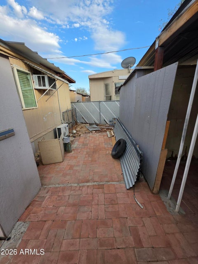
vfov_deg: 106.2
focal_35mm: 13
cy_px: 132
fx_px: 99
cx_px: 99
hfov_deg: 89.9
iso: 32
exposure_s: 1/673
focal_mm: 2.2
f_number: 1.9
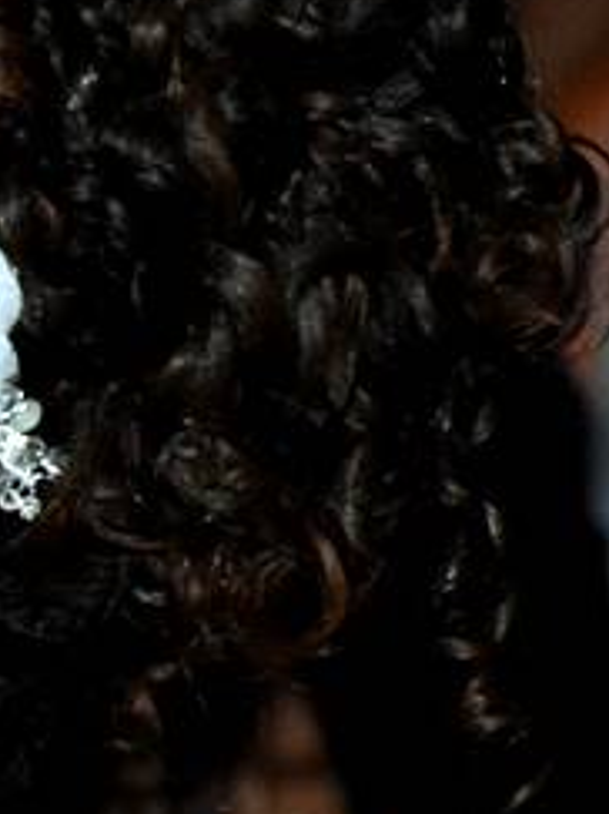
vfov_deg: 2.0
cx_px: -485
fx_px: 23384
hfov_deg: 1.5
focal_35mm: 996
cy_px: 647
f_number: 5.6
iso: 3200
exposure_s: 1/100
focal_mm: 140
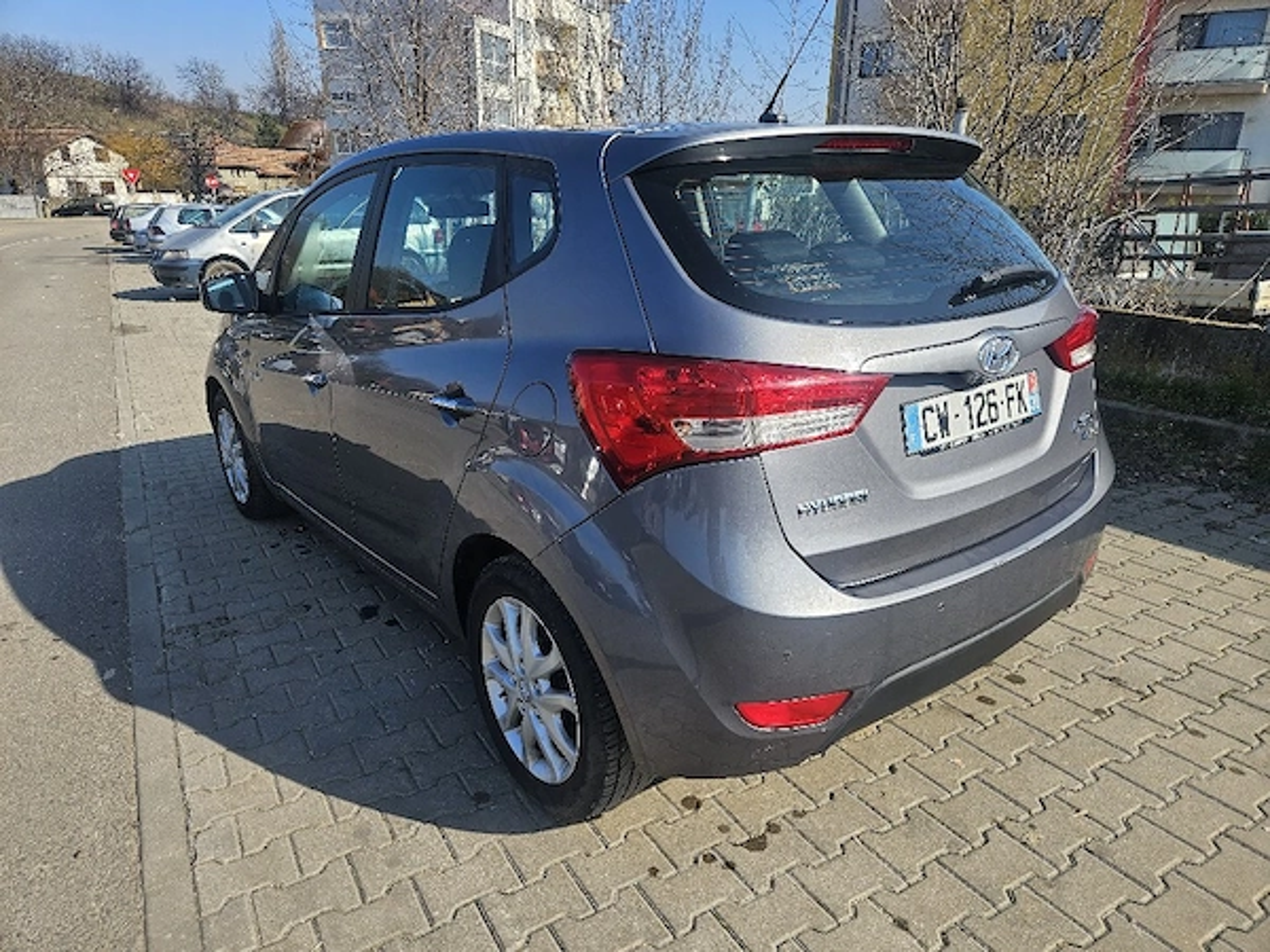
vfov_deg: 58.9
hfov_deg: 73.9
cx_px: 635
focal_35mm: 23
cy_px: 476
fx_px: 844
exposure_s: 1/1250
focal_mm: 5.4
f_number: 1.8
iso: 25
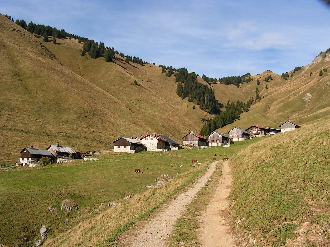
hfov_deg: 49.0
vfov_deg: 37.7
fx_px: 362
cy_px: 124
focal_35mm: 38
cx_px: 165
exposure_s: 1/500
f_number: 4.8
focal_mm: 6.4
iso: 64
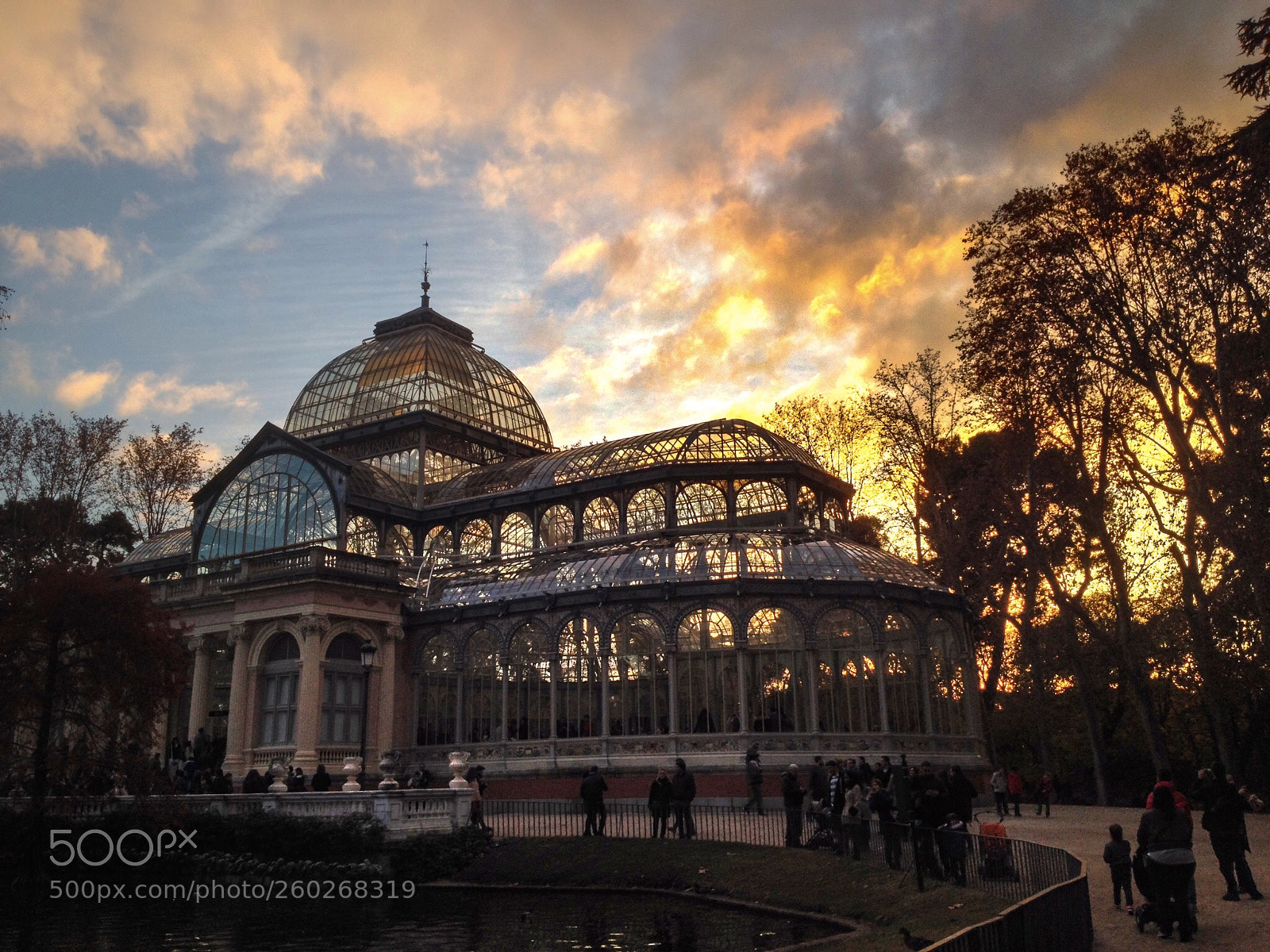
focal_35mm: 35
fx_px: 1284
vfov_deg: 40.7
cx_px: 635
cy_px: 476
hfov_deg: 52.6
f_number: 2.4
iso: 50
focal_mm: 4.28
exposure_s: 1/292
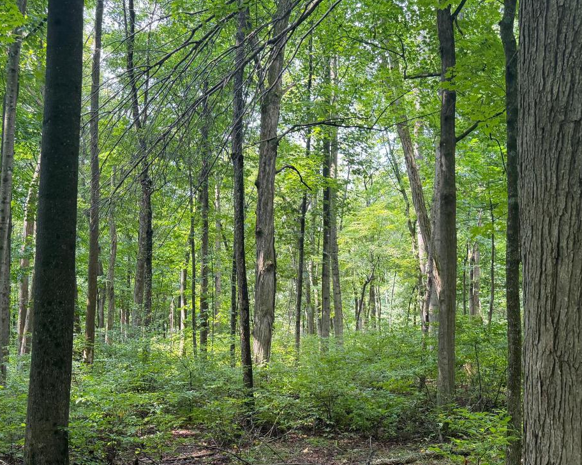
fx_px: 637
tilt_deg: +1.6
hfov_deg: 49.1
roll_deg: +0.2
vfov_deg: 39.5
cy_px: 318
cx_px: 287
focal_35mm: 37
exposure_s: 1/121
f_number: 1.78
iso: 125
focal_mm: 6.76
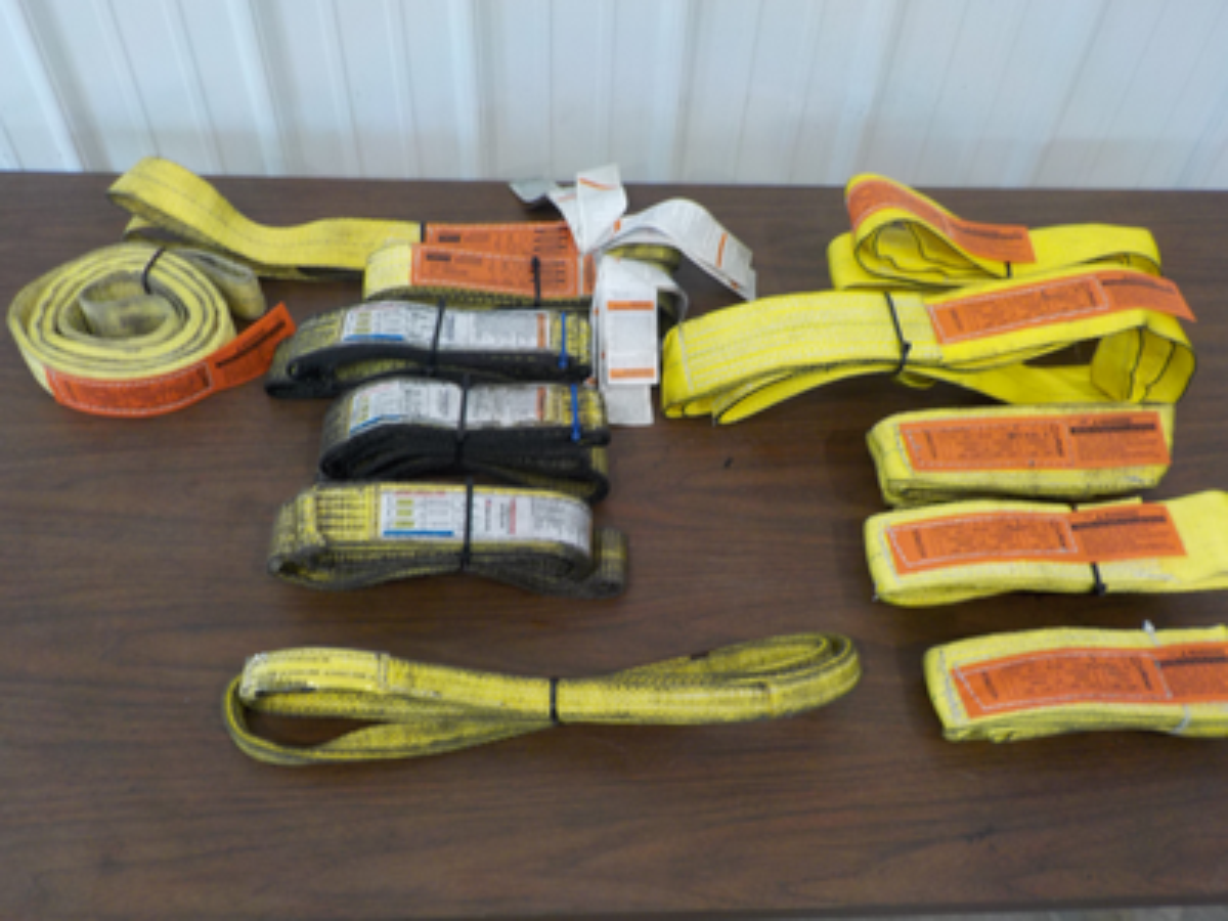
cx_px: 614
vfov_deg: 46.8
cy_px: 460
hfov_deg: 60.0
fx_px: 1064
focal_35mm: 30
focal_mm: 4.1
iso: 125
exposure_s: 1/30
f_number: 3.3
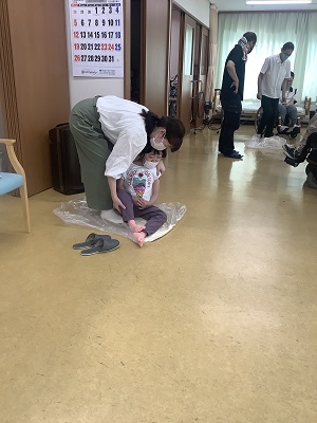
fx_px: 379
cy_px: 212
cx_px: 158
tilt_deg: -19.7
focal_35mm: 31
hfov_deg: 45.4
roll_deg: -2.4
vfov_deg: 58.4
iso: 80
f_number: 2.4
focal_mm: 3.3
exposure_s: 1/120
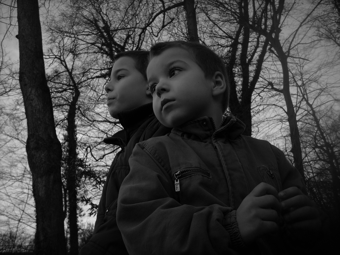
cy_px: 128
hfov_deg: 50.1
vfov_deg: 38.7
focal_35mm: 37
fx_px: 363
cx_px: 170
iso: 64
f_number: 2.8
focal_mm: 6.2
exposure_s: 1/88.6
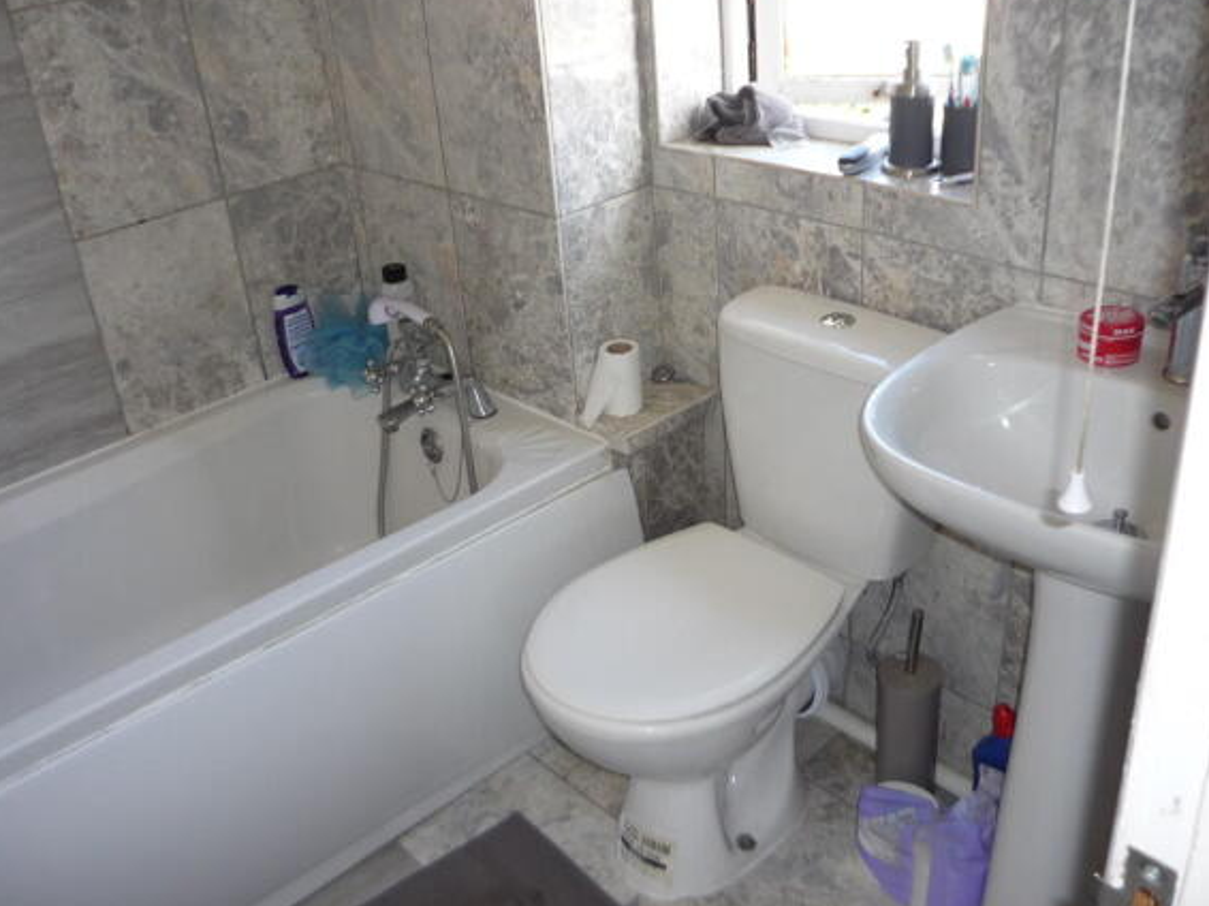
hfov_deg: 54.0
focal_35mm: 34
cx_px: 612
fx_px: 1187
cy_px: 454
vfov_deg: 41.8
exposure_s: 1/30
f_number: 2.8
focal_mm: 5.5
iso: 100
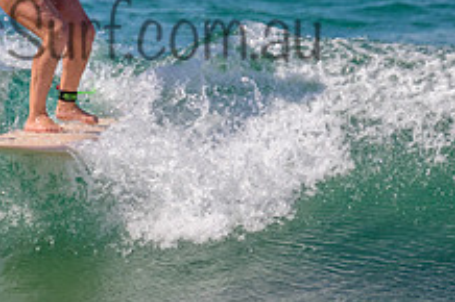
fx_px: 26925
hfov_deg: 1.0
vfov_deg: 0.6
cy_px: 11
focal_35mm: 2132
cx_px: 100
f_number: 11
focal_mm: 800
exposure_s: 1/2000
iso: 1250
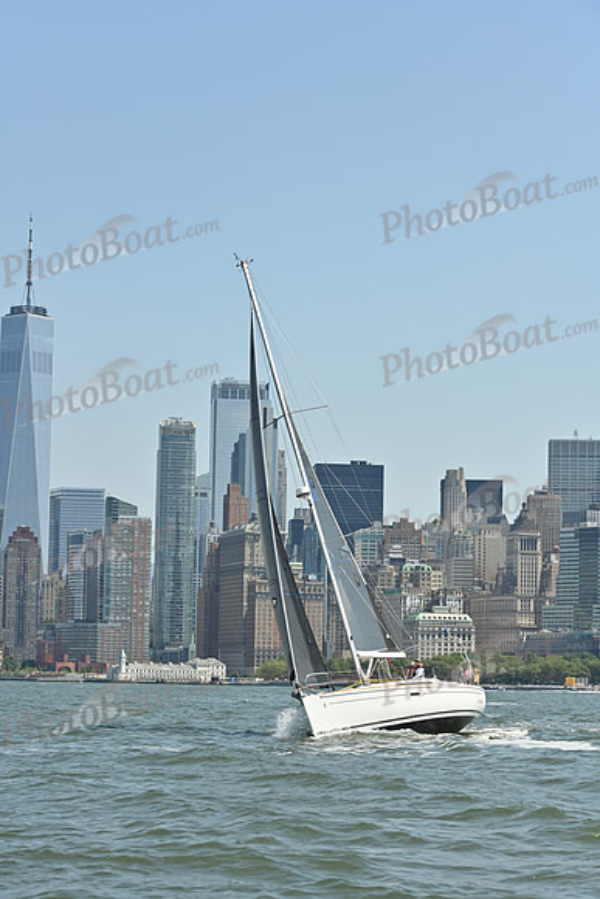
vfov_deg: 22.6
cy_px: 450
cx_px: 300
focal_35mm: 90
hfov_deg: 15.2
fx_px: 2248
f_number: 6.3
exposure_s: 1/1250
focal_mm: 90
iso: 320
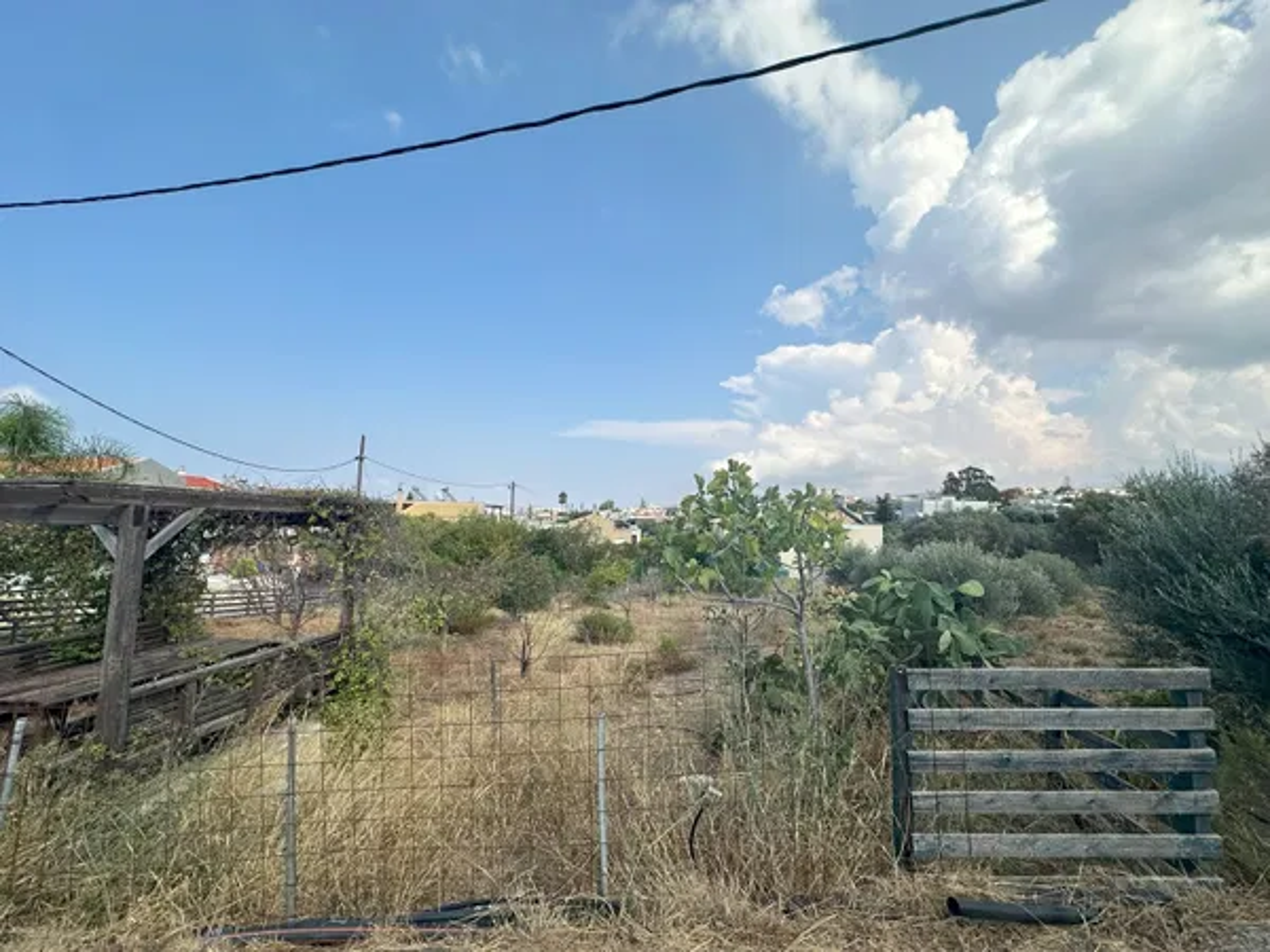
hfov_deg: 102.1
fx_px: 514
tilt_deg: +6.4
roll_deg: -1.6
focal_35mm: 14
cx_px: 635
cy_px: 476
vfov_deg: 85.7
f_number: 2.2
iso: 50
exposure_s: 1/2353
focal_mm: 2.22
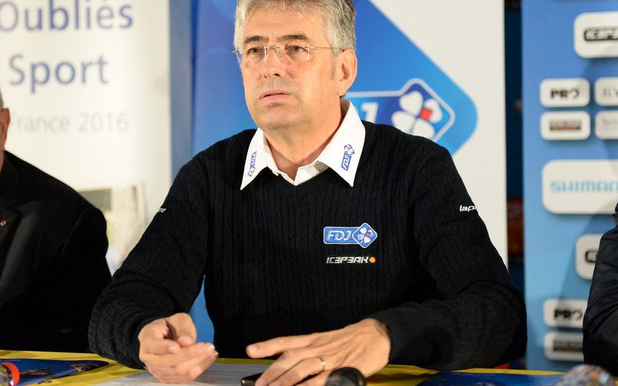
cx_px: 292
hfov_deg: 25.5
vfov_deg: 16.1
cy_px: 142
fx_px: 1364
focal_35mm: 81
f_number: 2.8
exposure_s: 1/800
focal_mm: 66
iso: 5000
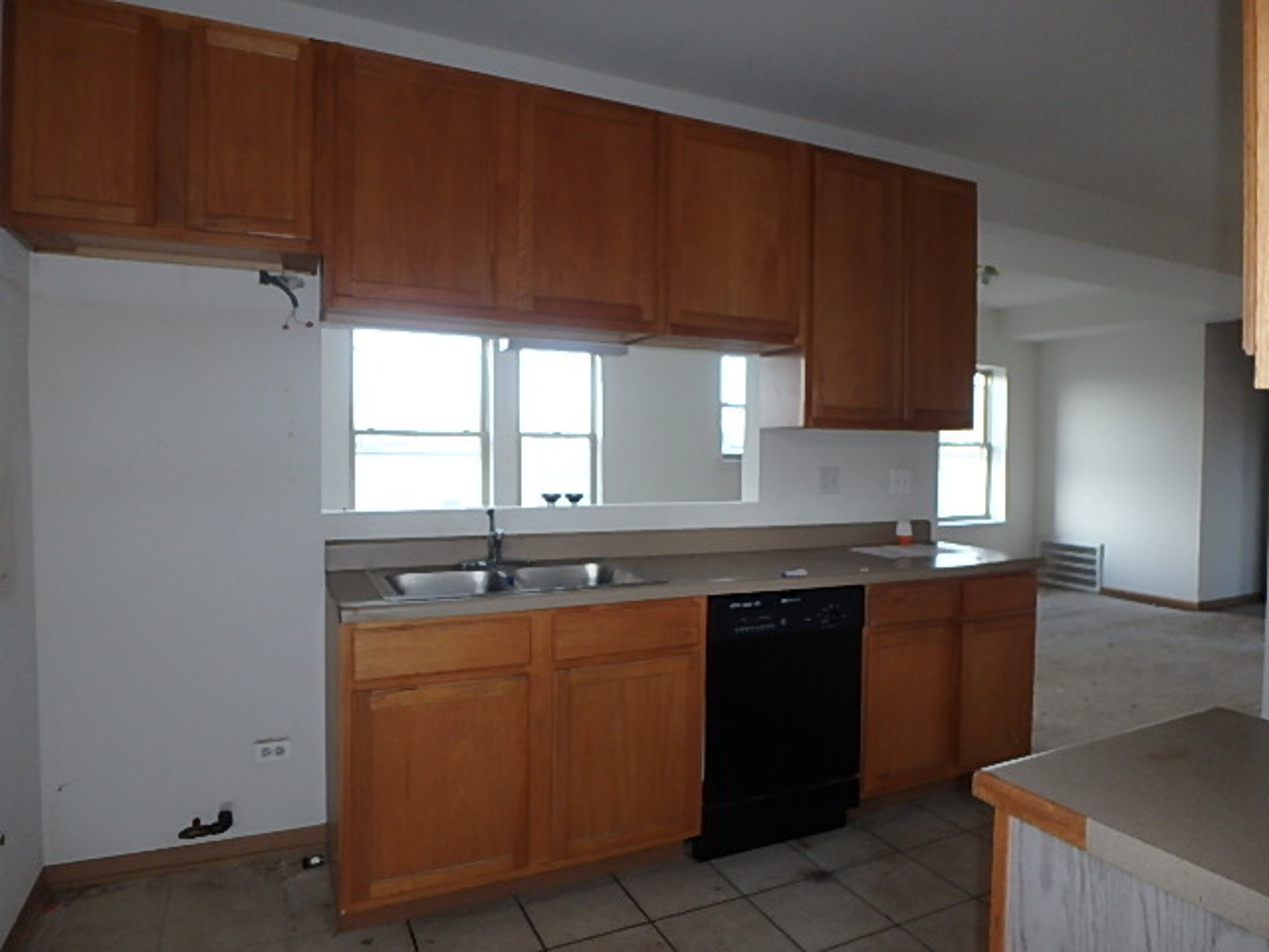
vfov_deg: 63.4
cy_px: 476
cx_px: 634
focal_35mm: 21
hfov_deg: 79.0
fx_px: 770
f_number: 3.5
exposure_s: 1/30
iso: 200
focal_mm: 3.7
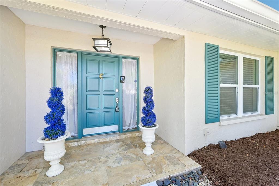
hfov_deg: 104.3
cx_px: 140
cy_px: 93
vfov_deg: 81.2
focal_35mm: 14
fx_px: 108
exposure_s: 1/125
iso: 400
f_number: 8
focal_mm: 14
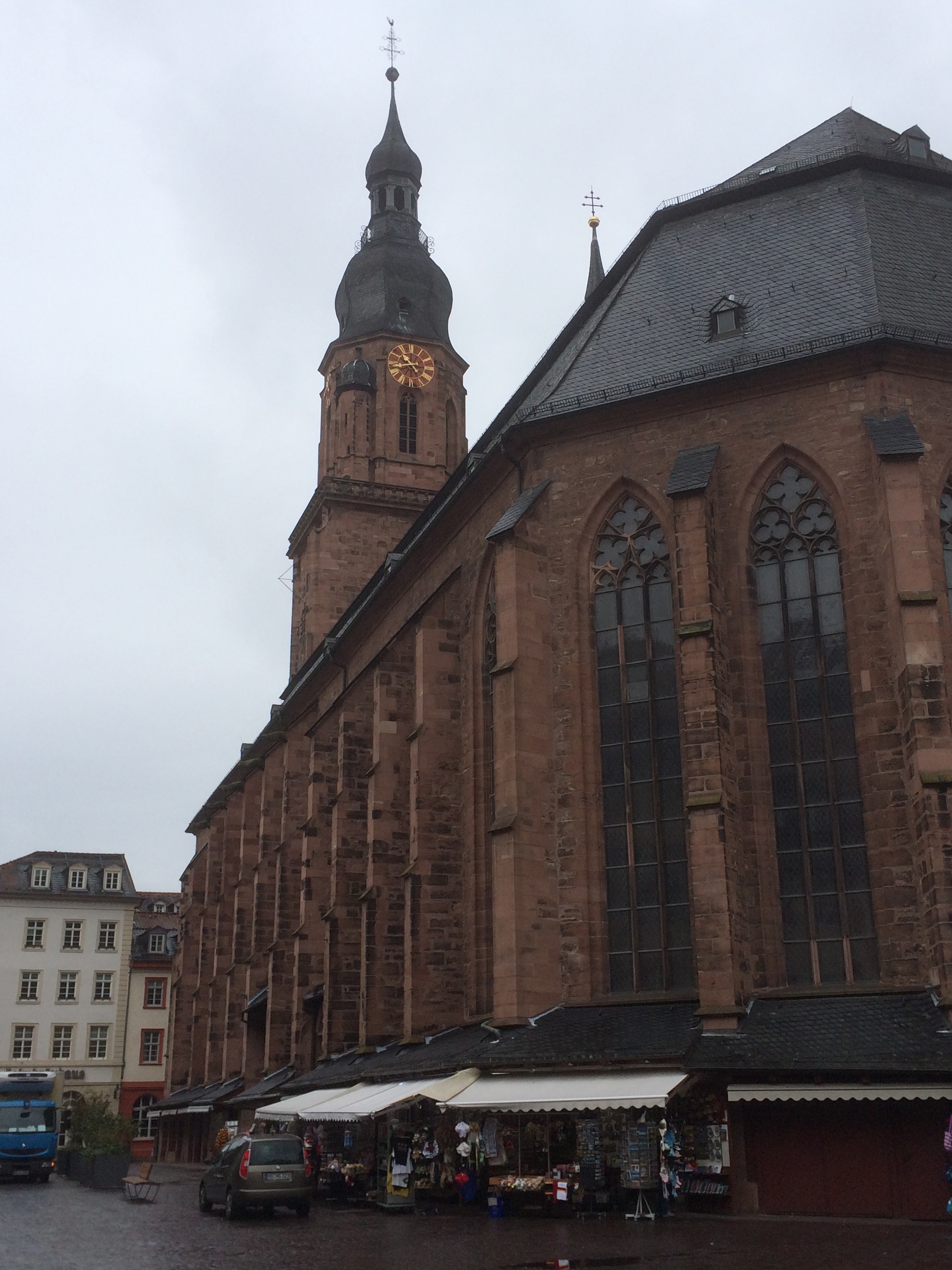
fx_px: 1430
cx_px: 516
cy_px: 630
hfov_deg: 36.8
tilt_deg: +16.6
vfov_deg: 47.9
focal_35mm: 39
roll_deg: +2.1
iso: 32
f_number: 2.2
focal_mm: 4.15
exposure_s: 1/805
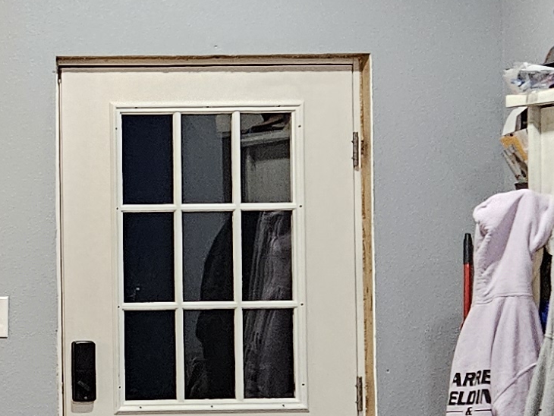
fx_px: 2017
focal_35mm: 126
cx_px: -263
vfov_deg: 11.8
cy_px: 254
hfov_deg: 14.6
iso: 800
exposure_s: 1/120
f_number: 1.8
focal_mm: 5.4
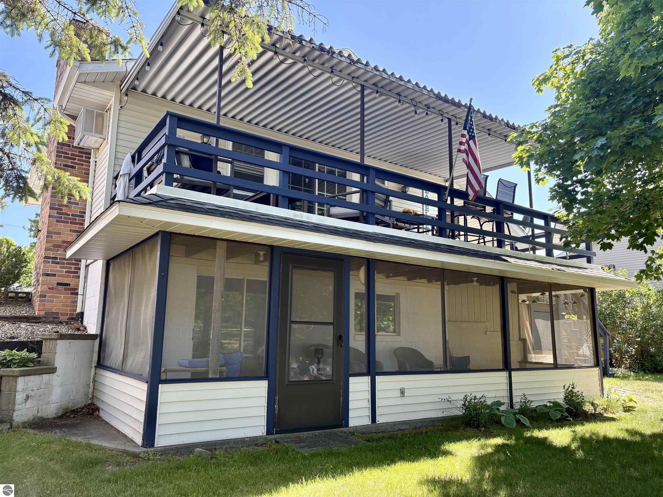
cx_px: 332
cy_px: 248
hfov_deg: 67.3
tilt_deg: +9.8
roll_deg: -0.4
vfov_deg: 53.1
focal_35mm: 26
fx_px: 498
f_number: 1.6
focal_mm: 5.96
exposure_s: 1/438
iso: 64
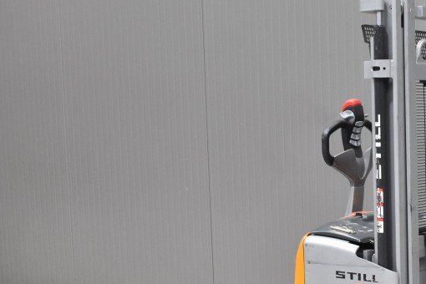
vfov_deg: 16.7
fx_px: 961
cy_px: 235
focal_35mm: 81
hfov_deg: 23.5
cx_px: 467
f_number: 5.6
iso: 1600
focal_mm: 23
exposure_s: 1/30
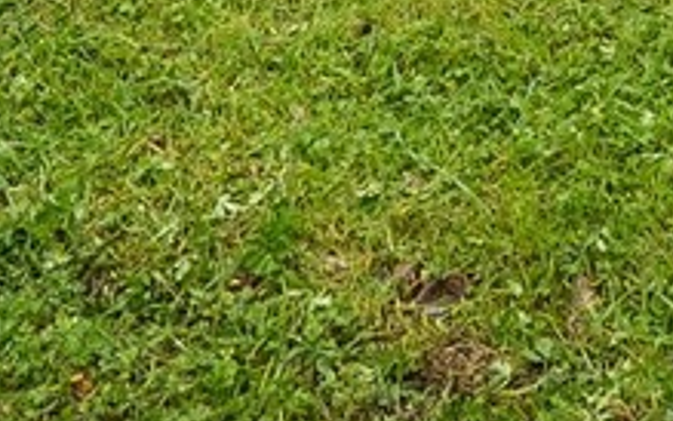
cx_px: 751
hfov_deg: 16.1
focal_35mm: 126
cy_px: -1269
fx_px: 2312
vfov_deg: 7.4
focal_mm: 16
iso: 400
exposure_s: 1/125
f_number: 8
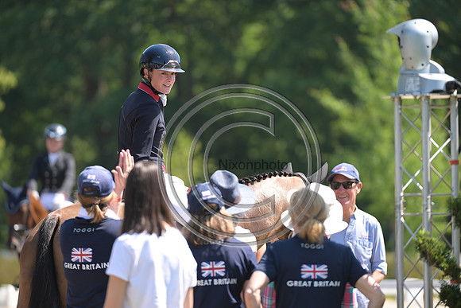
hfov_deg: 6.1
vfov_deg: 4.0
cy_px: 154
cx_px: 230
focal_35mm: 340
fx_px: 4355
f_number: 5
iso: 640
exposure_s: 1/1250
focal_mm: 340
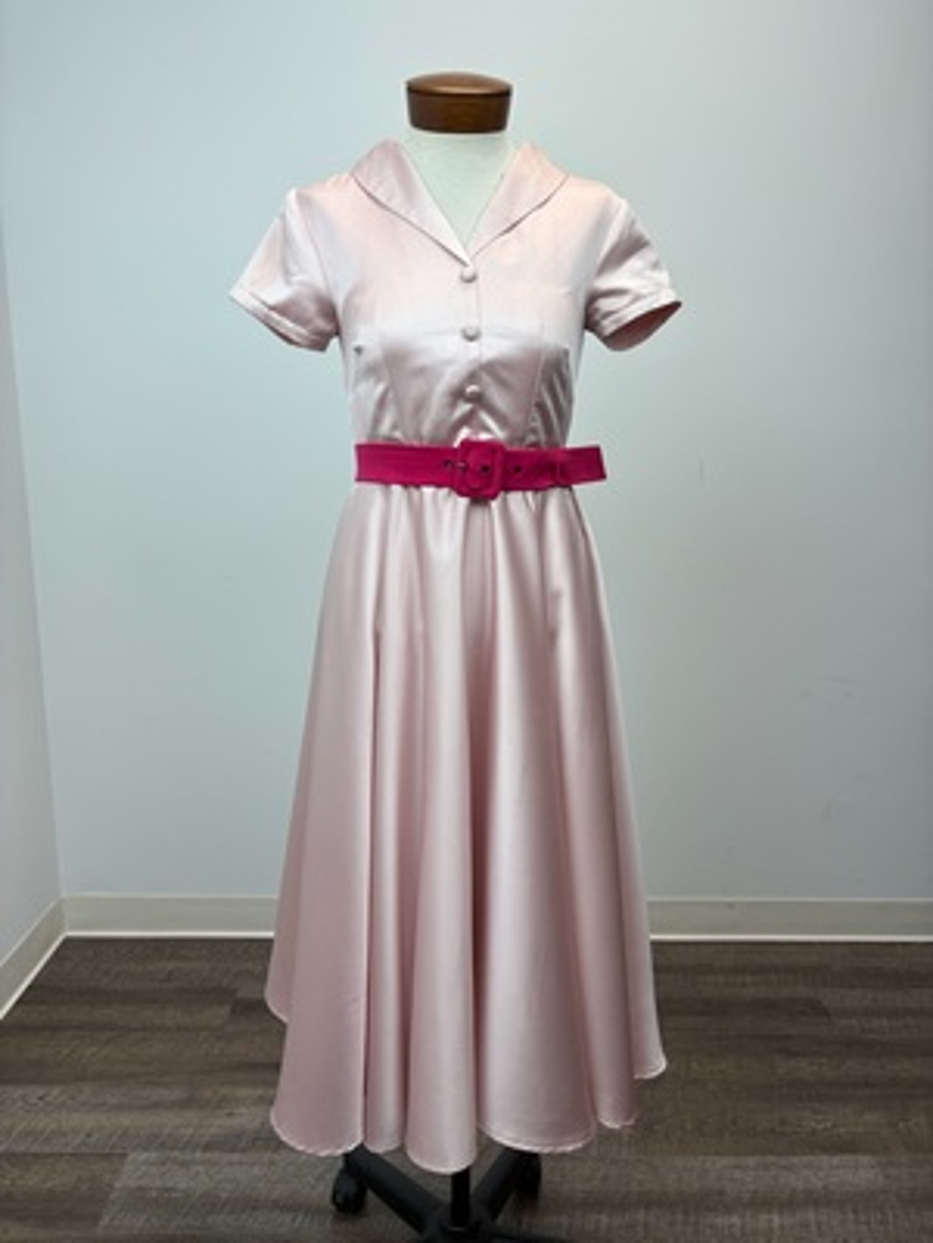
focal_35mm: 26
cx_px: 466
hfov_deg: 53.1
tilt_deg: -11.0
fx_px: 934
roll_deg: -0.6
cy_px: 622
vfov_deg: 67.3
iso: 40
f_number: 1.6
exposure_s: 1/193
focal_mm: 5.96
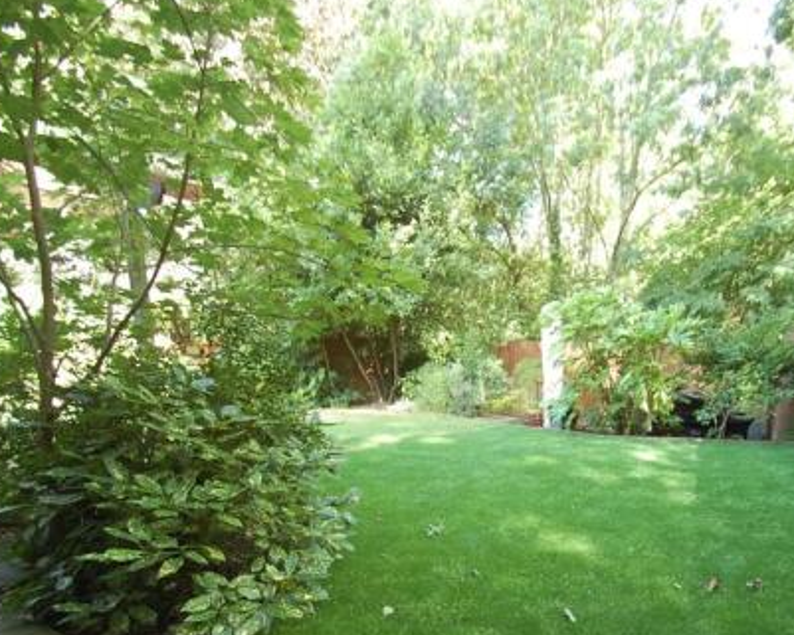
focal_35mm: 23
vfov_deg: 59.7
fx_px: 541
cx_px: 525
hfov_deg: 70.6
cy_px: 416
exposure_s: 1/60
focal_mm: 10
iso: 400
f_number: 4
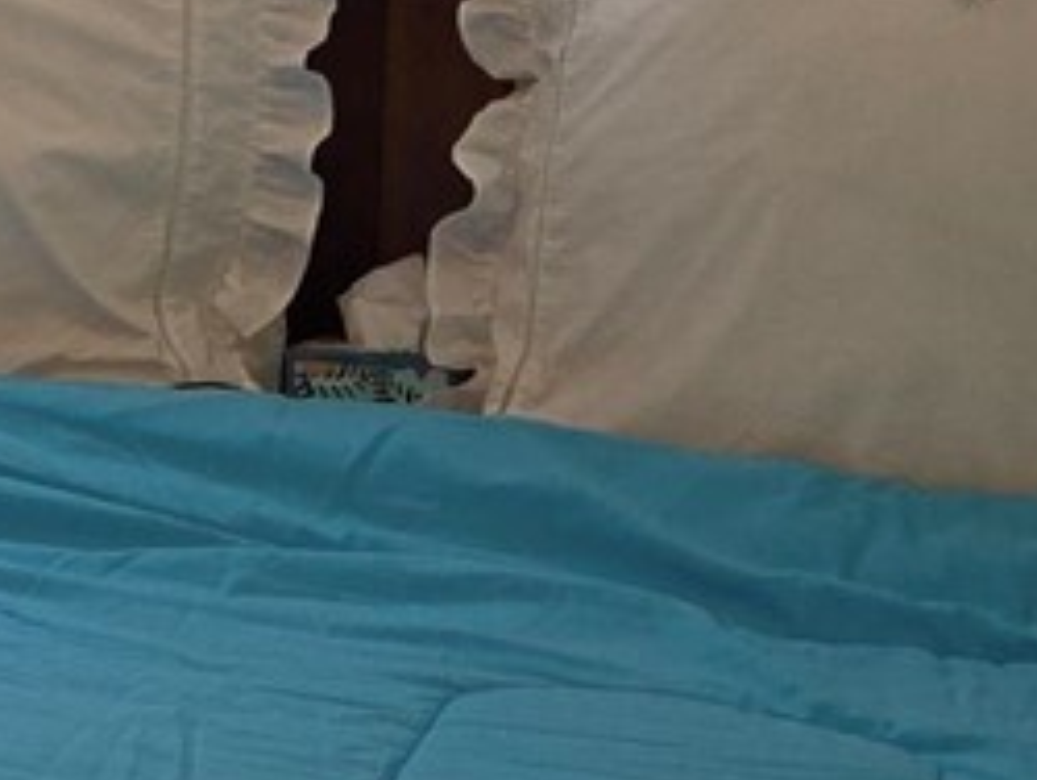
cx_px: -556
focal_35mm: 147
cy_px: -191
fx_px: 4408
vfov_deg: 9.9
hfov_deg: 12.7
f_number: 1.8
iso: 80
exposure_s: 1/60
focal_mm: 5.4
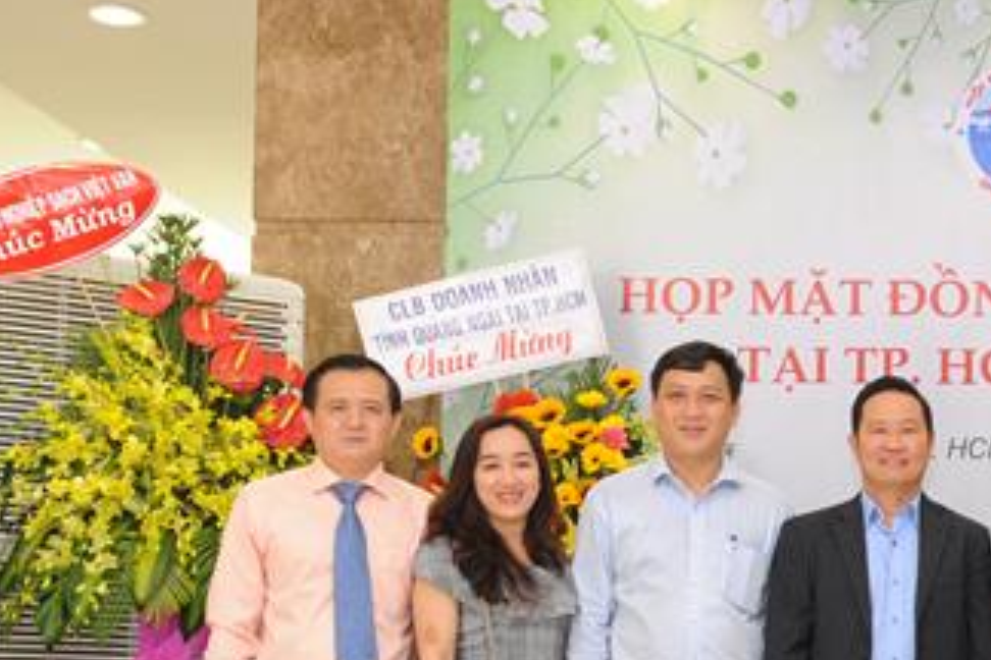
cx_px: 1089
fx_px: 2175
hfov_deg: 24.0
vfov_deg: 17.0
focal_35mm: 79
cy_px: 610
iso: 1600
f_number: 5
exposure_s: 1/125
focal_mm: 32
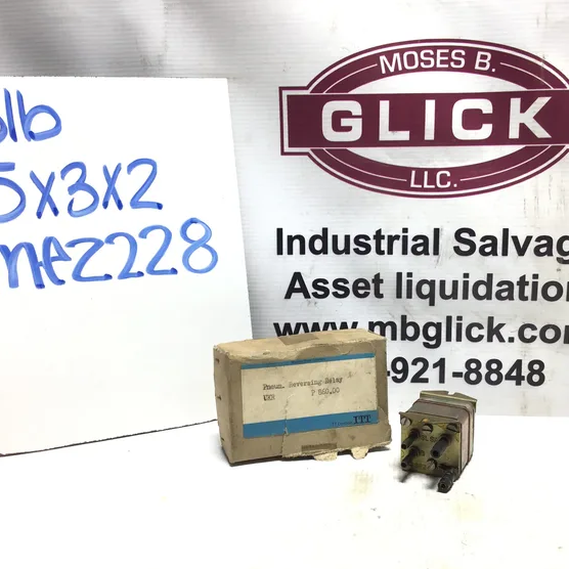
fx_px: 688
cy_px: 287
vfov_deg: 44.9
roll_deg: -0.7
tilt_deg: -11.3
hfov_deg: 44.8
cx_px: 331
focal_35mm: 37
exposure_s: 1/120
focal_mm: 3.3
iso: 40
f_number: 2.4
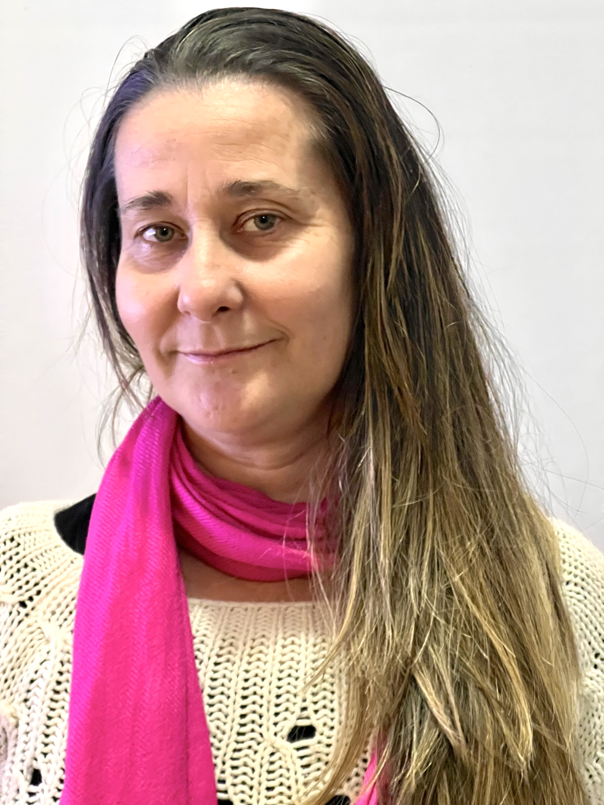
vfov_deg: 25.3
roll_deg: +1.6
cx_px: 302
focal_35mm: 77
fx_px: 1791
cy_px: 402
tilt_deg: -3.4
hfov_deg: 19.1
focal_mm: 9
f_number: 2.8
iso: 1600
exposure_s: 1/30
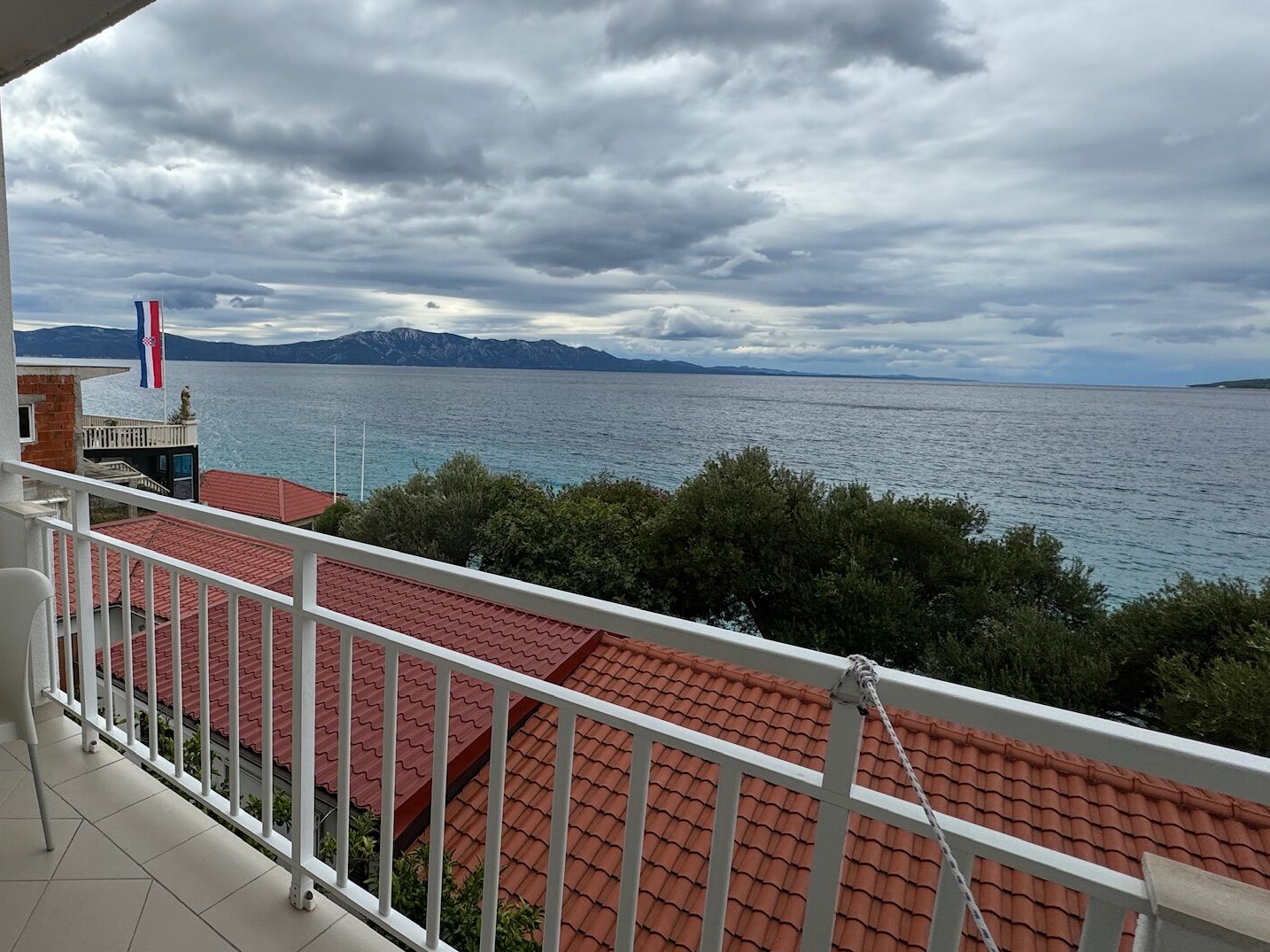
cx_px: 378
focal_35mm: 20
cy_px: 487
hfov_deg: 77.8
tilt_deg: -10.3
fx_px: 734
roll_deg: -2.2
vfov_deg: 65.9
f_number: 2.2
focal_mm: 2.22
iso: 50
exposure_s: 1/3906
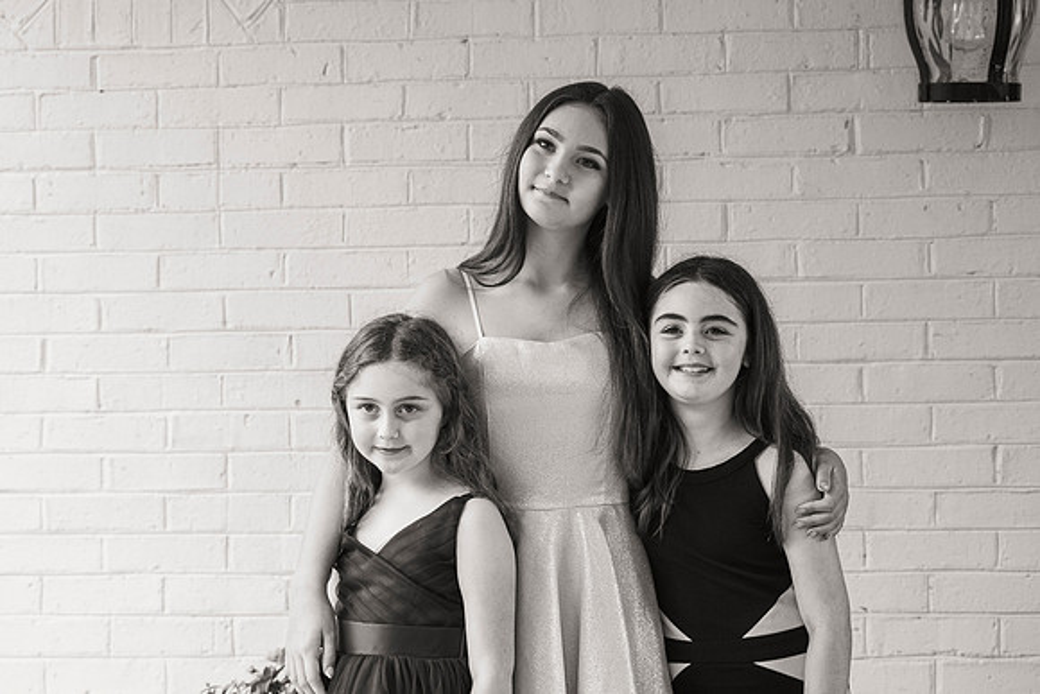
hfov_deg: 20.4
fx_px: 2884
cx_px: 476
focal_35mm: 100
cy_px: 317
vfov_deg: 13.7
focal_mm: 92
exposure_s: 1/200
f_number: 5
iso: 560
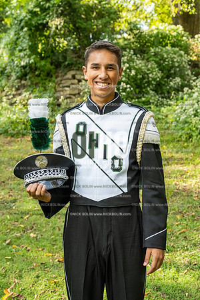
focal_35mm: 55
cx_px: 100
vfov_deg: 36.2
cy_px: 150
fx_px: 458
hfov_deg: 24.6
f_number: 5.6
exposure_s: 1/640
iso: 1000
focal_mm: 55
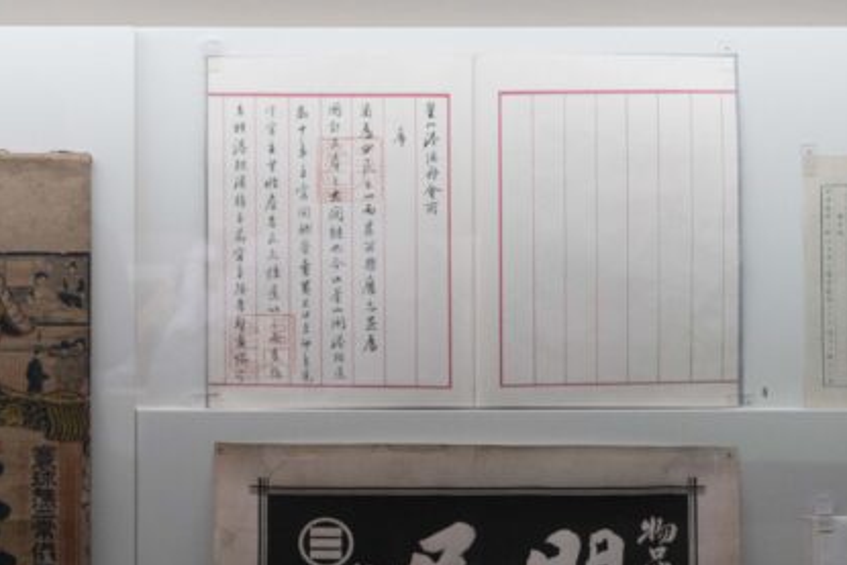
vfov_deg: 12.3
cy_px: 452
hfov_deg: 18.0
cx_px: 29
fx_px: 2612
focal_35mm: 111
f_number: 5.6
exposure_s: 1/160
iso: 2000
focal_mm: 45
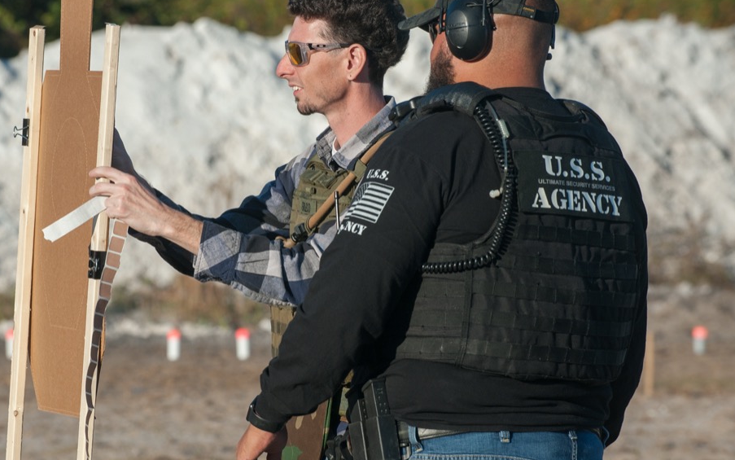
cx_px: 259
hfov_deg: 8.2
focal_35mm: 257
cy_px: 251
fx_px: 5150
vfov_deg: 5.1
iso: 200
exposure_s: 1/500
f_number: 8
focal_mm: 190
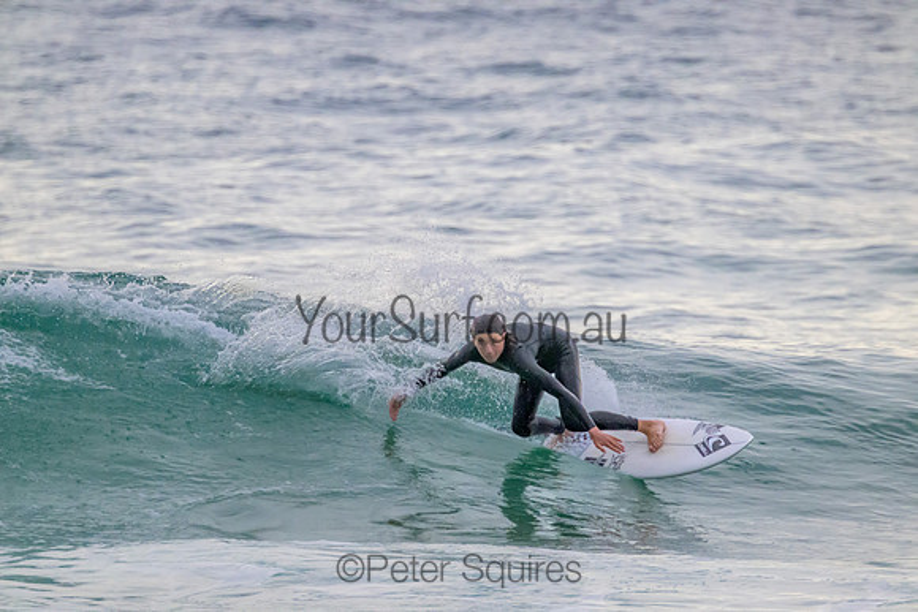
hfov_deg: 2.6
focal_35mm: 800
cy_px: 306
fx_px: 20404
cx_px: 459
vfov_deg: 1.7
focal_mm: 800
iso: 7200
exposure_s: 1/2000
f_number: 11
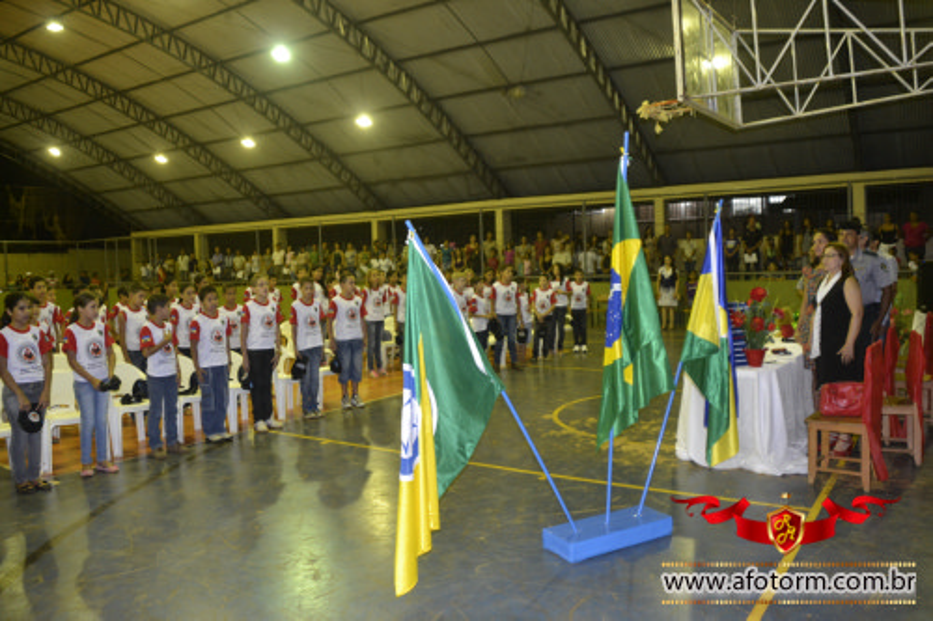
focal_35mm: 30
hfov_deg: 61.9
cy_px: 310
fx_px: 777
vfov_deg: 43.6
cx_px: 466
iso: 1250
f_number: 3.5
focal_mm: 20
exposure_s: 1/60
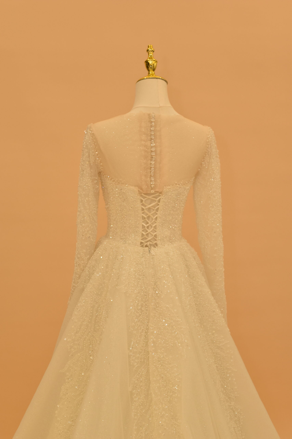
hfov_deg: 16.6
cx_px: 146
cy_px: 220
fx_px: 1004
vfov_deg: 24.6
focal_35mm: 82
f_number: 5.6
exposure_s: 1/60
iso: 400
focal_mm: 55
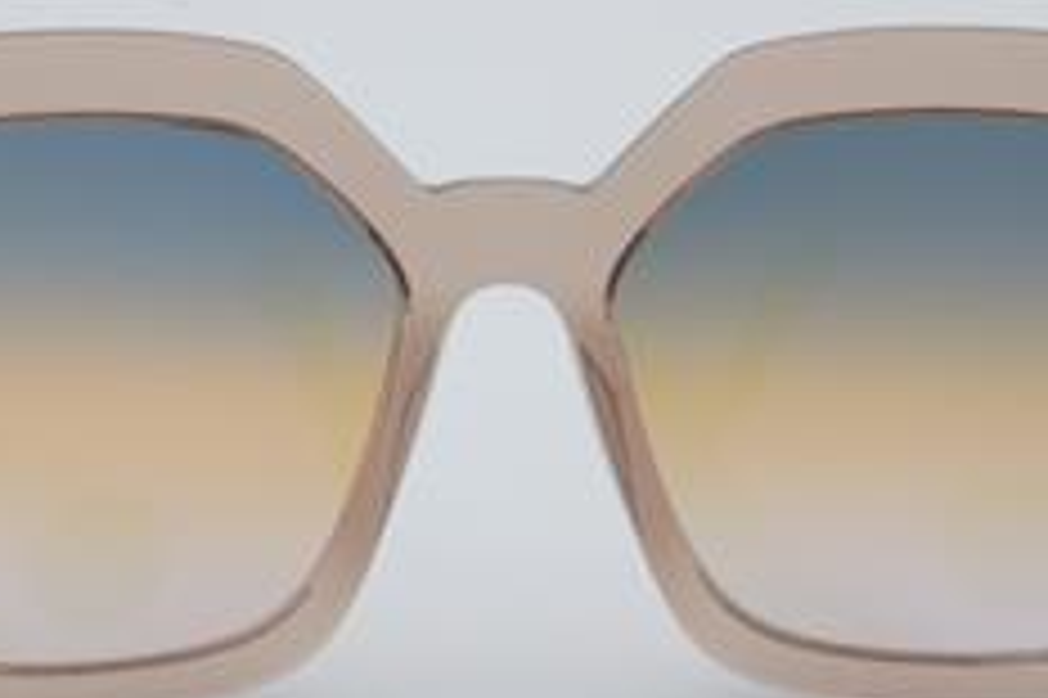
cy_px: 342
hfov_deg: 15.9
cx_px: 513
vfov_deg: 10.6
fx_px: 3753
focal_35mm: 129
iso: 100
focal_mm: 50
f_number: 32
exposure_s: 1/3
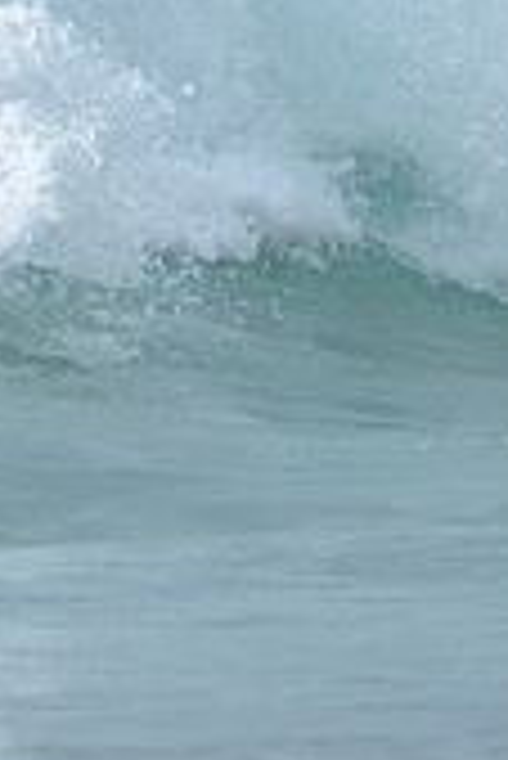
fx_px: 77876
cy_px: -193
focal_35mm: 3687
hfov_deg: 0.4
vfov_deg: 0.6
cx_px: -406
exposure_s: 1/2000
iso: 160
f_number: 6.3
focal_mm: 800
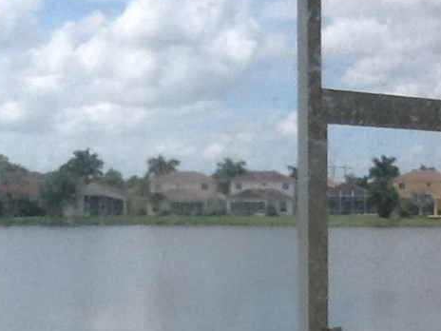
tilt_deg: -3.6
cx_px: 341
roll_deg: -0.2
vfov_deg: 16.1
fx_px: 1159
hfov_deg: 21.3
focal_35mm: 91
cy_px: 283
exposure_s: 1/863
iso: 40
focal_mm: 2.03
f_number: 2.4
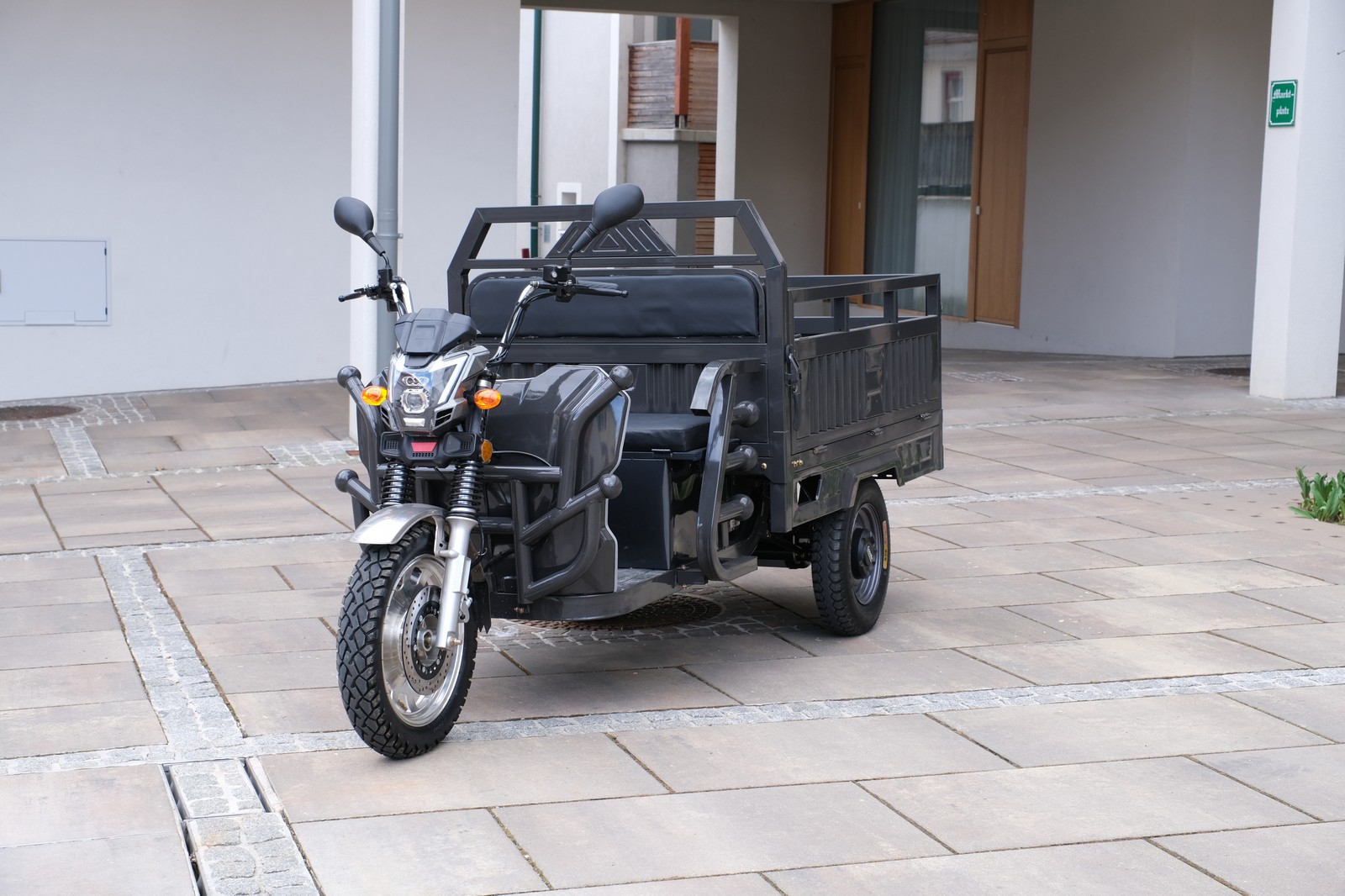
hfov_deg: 36.3
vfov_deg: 24.6
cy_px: 448
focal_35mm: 55
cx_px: 672
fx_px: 2054
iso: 320
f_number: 6.4
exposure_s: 1/105
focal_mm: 36.8
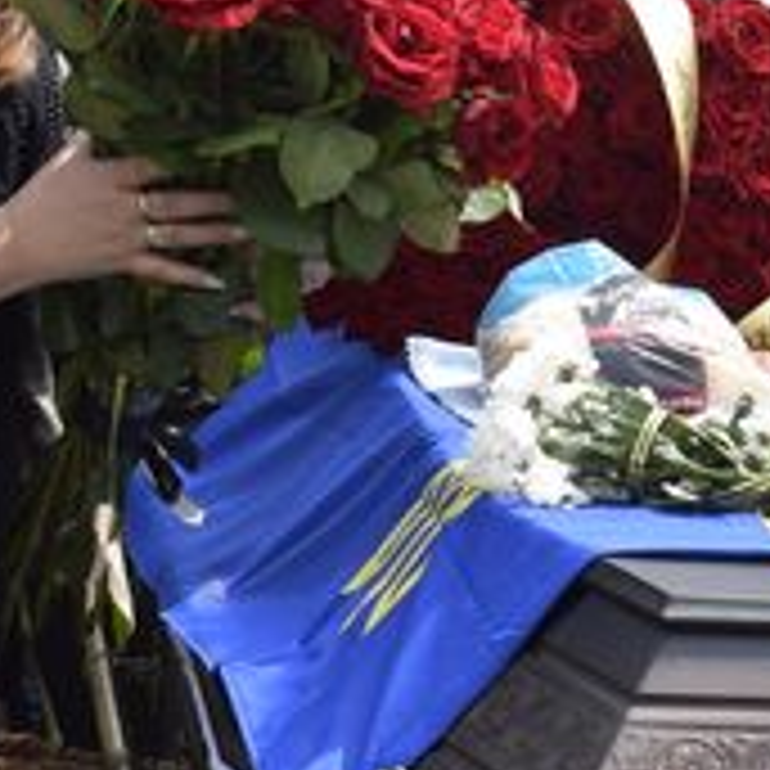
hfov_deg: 8.2
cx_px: 648
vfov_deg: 8.2
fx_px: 5360
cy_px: 290
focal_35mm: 213
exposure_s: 1/200
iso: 100
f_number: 8
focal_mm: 38
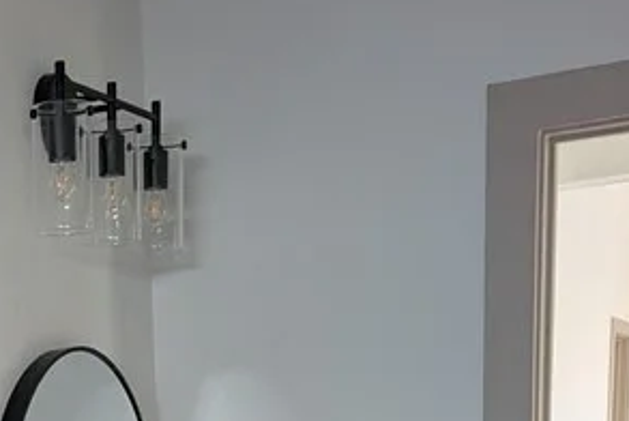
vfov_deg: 13.6
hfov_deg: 22.0
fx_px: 1522
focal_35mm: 87
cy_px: 826
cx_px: -81
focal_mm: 6.9
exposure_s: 1/197
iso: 610
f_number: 1.68
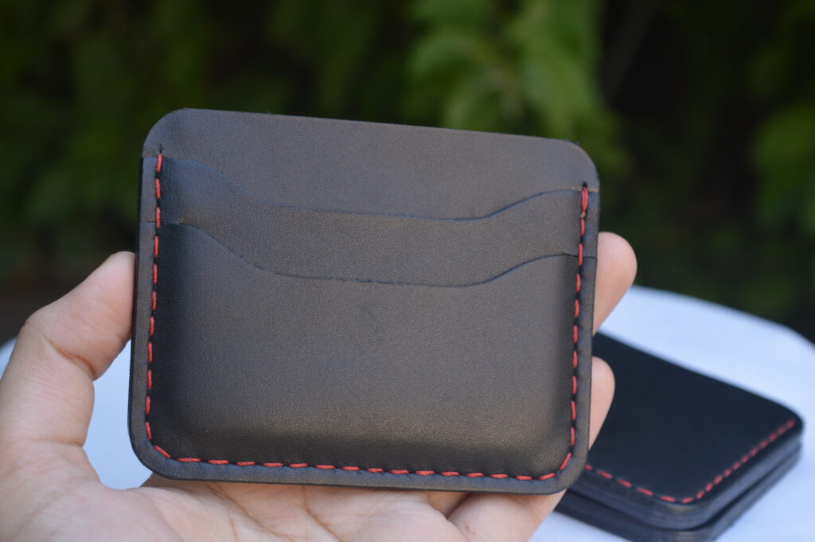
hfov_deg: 28.1
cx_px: 408
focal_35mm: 72
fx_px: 1629
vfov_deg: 18.9
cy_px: 271
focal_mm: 48
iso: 220
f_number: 5.3
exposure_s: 1/80
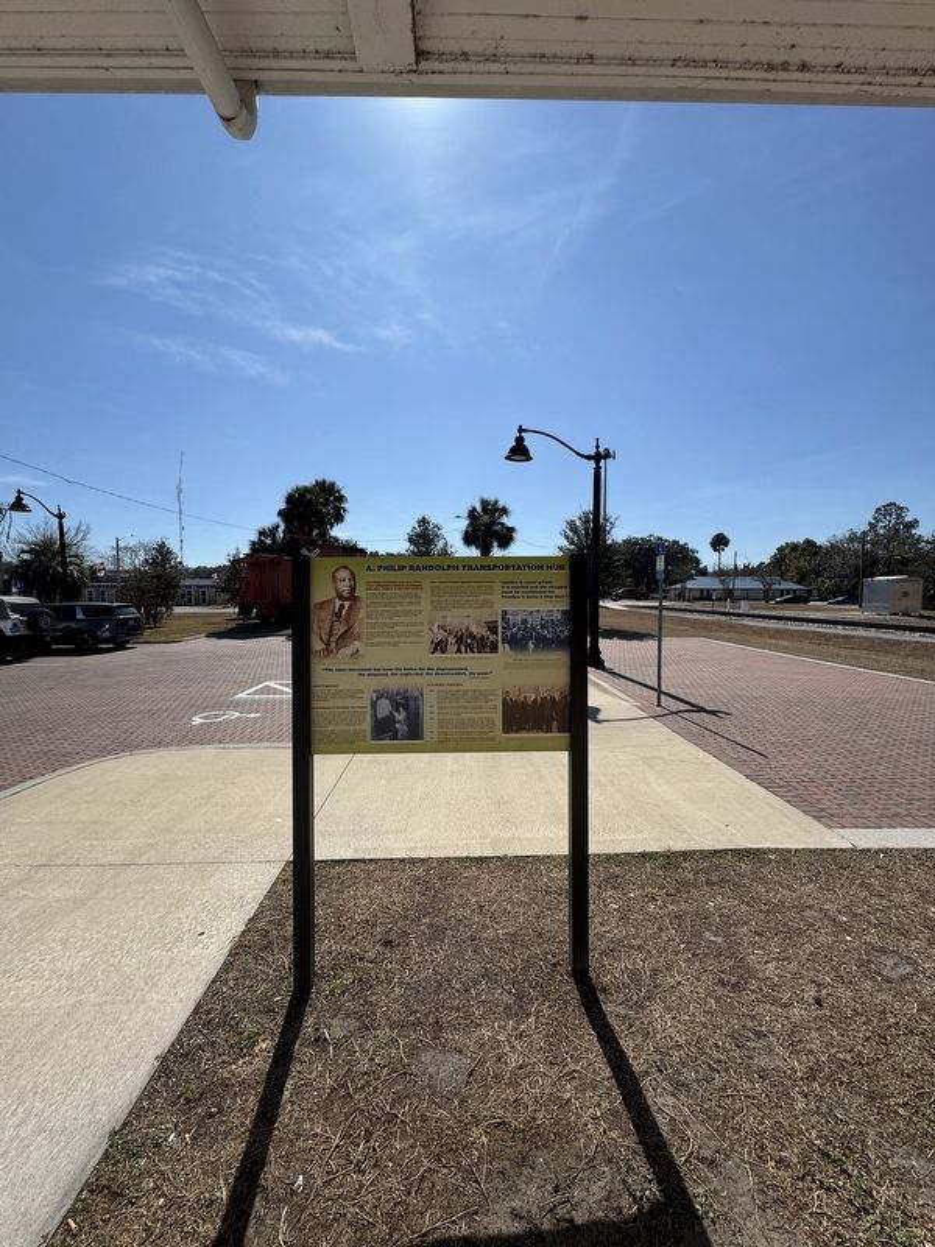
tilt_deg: -0.6
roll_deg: -0.6
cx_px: 468
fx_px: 504
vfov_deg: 102.1
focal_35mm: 14
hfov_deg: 85.7
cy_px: 624
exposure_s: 1/3390
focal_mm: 2.22
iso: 50
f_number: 2.2
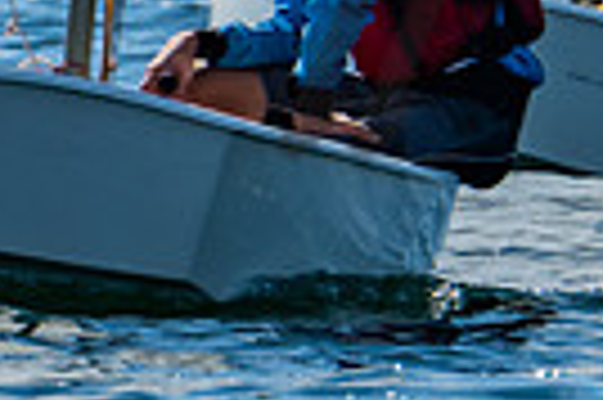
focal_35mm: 2975
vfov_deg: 0.5
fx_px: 49770
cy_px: -423
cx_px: 292
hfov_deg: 0.7
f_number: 8
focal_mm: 400
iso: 100
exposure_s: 1/500
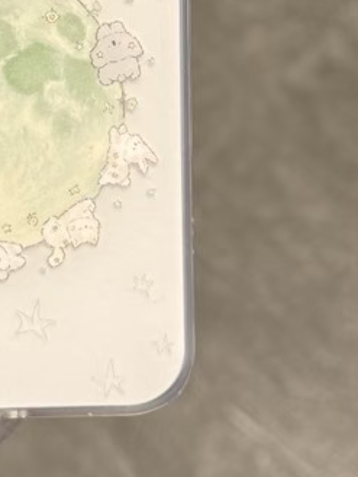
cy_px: -19
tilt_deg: -53.1
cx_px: -29
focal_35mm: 56
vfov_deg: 31.3
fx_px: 772
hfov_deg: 24.5
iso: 125
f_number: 1.78
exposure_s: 1/50
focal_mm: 6.76
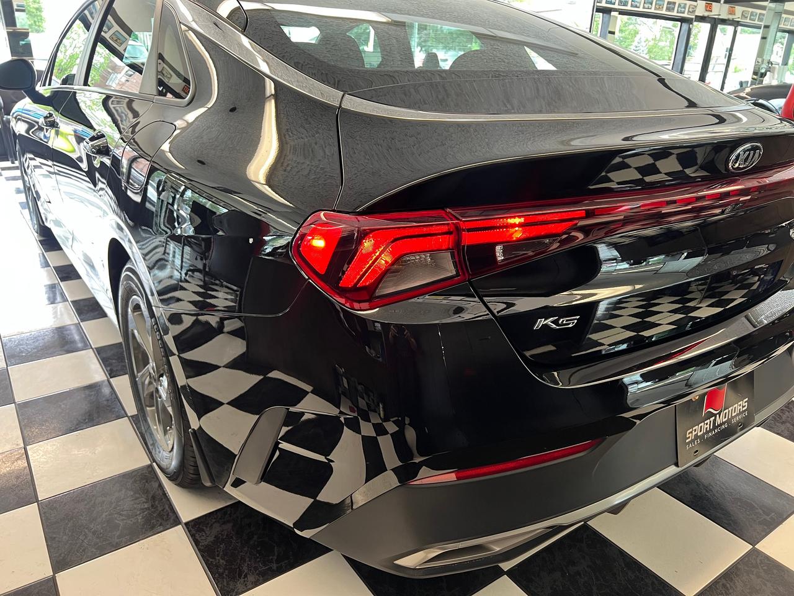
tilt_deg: -22.0
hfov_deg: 67.3
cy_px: 298
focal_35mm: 26
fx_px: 596
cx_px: 397
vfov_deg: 53.1
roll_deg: -1.9
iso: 160
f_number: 1.5
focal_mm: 5.7
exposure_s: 1/60
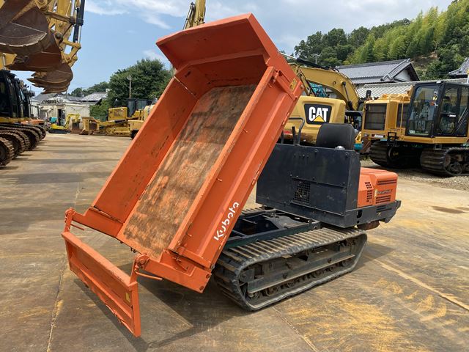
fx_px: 352
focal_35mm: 26
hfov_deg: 67.3
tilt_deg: -6.8
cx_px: 234
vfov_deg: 53.1
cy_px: 176
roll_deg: -4.4
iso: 32
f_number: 1.8
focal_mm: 4.25
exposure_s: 1/1346
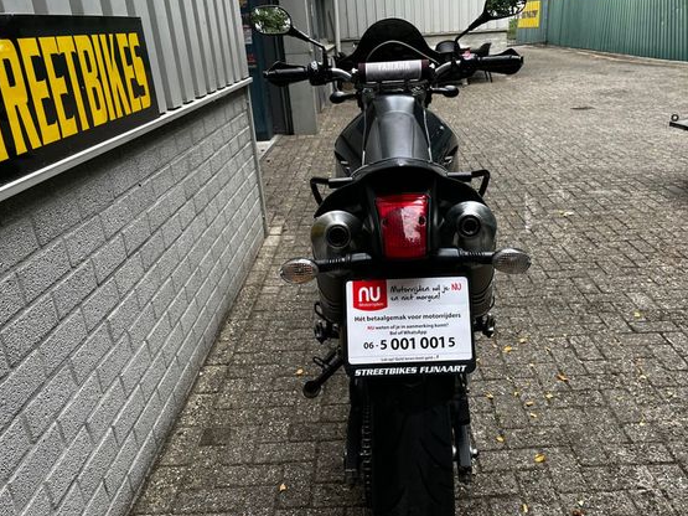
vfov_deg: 46.8
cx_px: 392
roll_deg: +3.9
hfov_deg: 59.7
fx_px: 596
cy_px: 267
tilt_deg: -22.4
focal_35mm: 30
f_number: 1.6
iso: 50
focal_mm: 5.1
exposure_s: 1/443
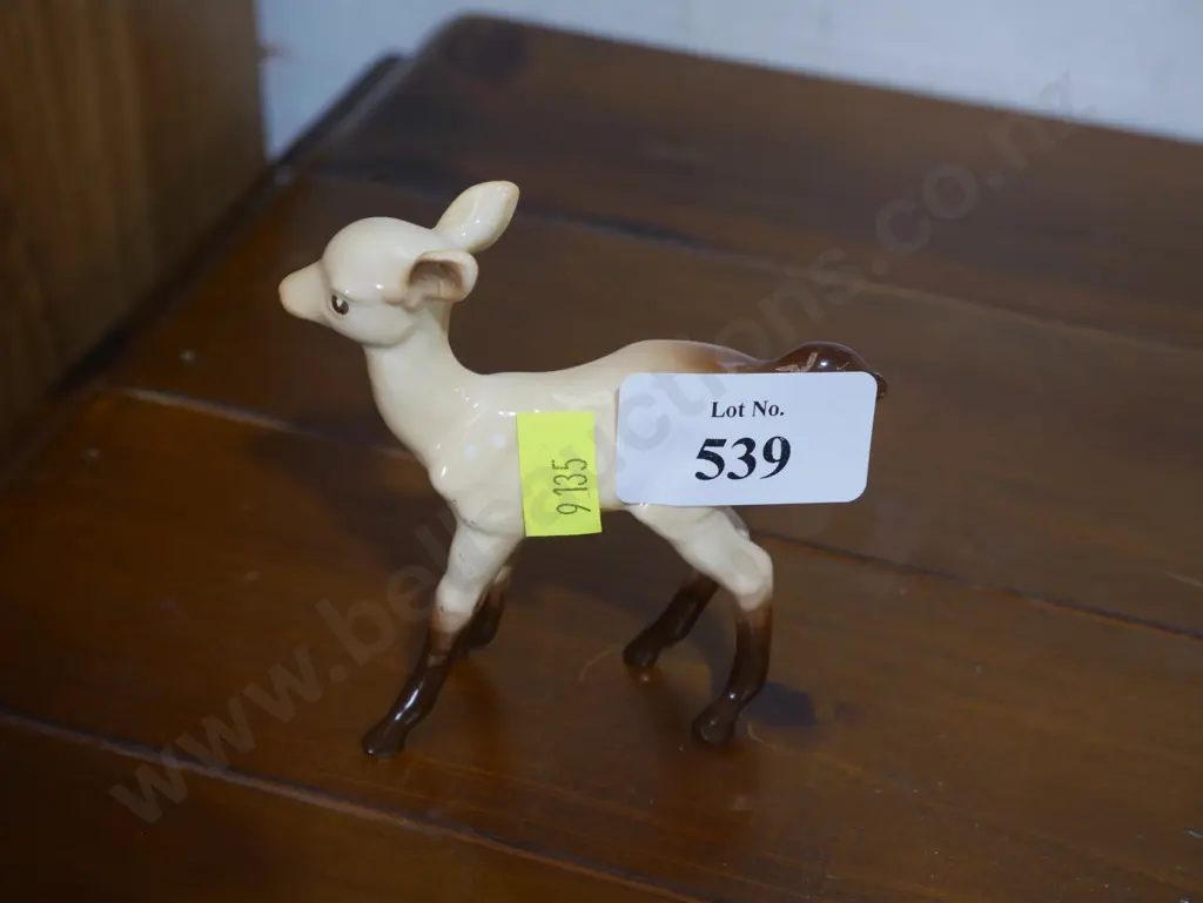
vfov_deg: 21.0
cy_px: 452
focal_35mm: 70
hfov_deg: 27.8
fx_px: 2434
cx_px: 602
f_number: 5.5
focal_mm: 35
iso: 1000
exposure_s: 1/80
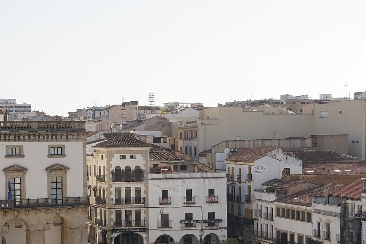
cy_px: 203
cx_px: 143
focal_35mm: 75
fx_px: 761
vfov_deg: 18.0
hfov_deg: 27.0
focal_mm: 27
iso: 100
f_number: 10
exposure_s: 1/125
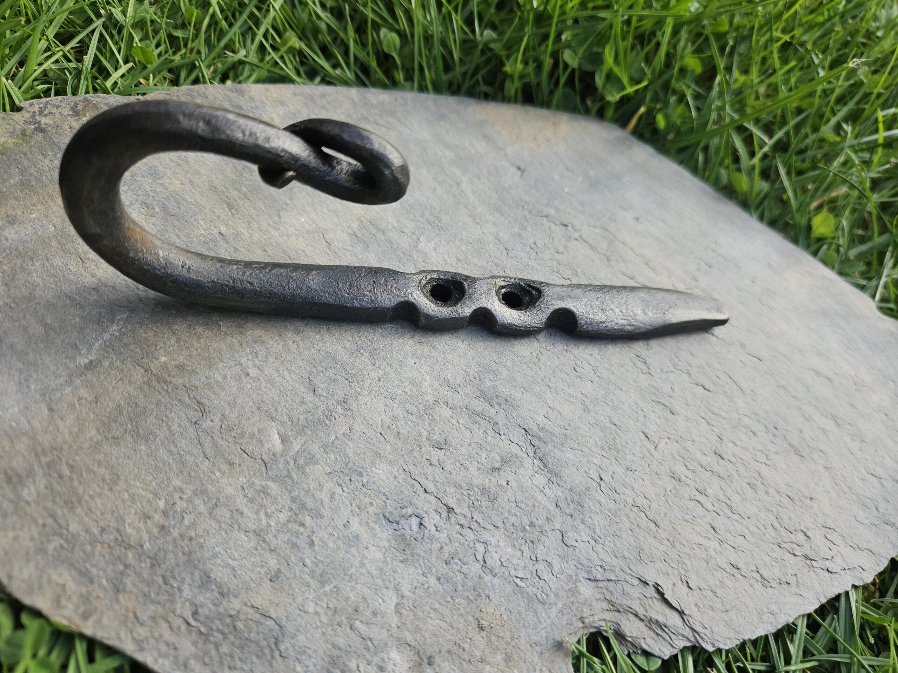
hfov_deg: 73.9
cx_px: 449
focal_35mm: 23
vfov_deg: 58.9
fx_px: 597
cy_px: 336
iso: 25
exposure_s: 1/480
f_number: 1.8
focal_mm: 5.4
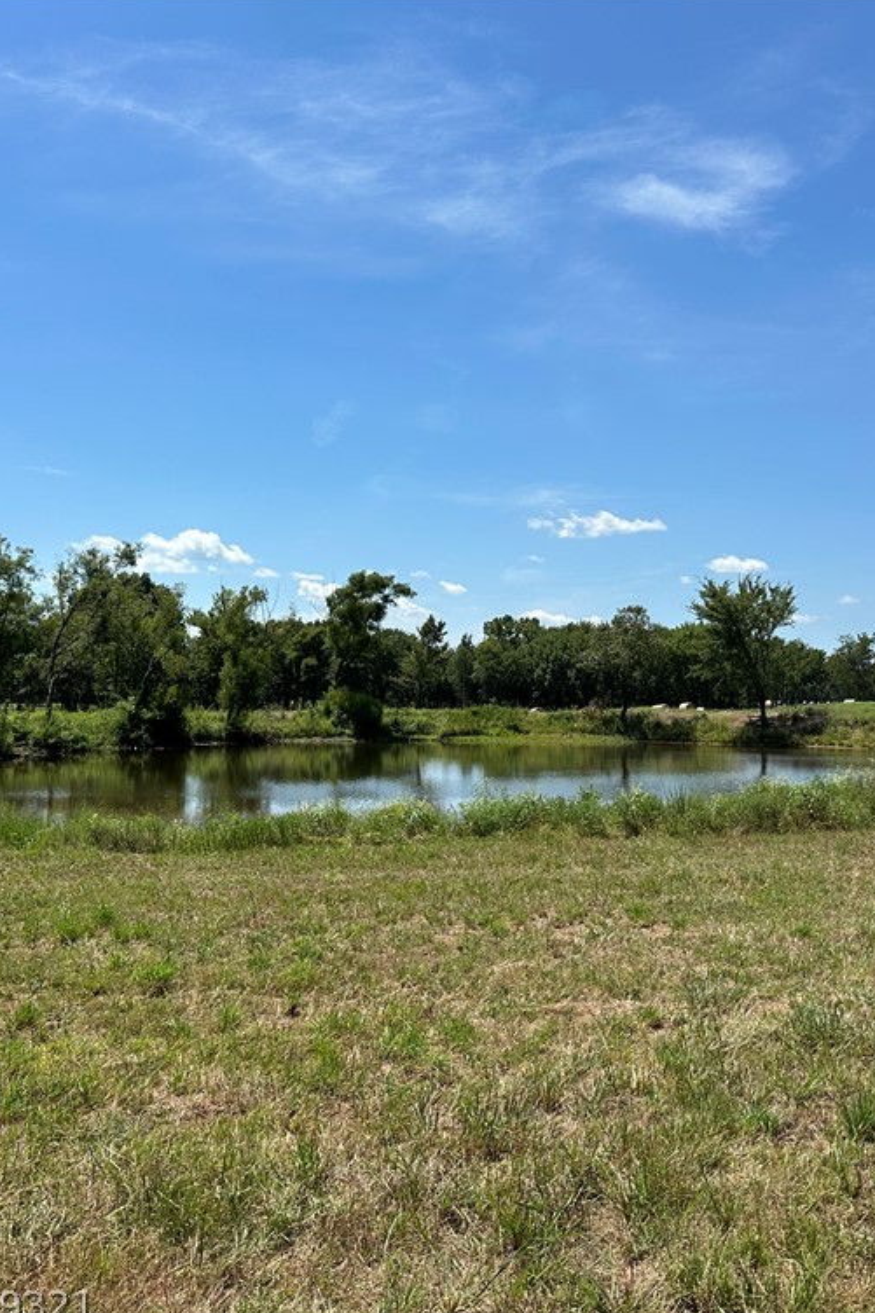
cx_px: 444
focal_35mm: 34
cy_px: 663
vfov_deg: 55.8
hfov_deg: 38.9
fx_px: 1240
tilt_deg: +0.5
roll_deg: +0.2
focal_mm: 6.86
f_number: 1.78
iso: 80
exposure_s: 1/6211
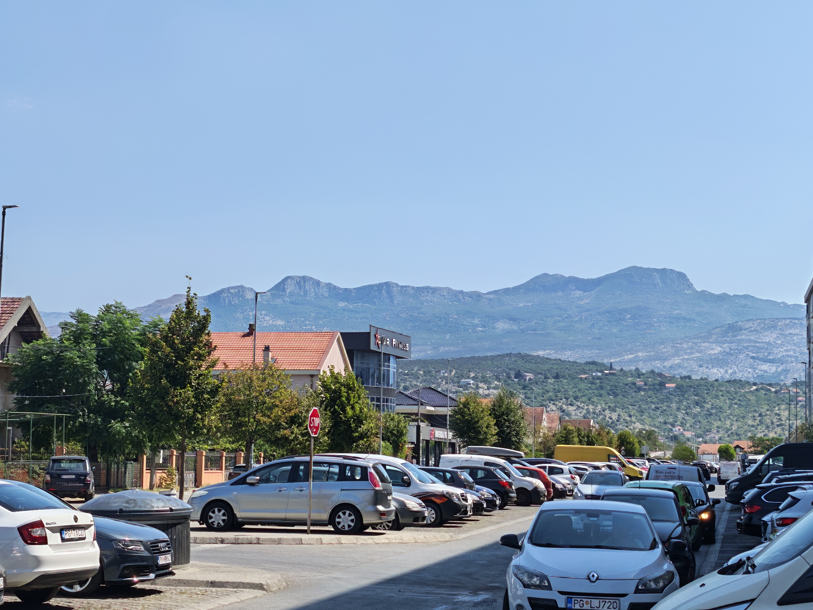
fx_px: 1785
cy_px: 305
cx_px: 406
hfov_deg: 25.7
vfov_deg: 19.4
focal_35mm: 76
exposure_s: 1/1800
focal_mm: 6.55
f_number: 1.6
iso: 50
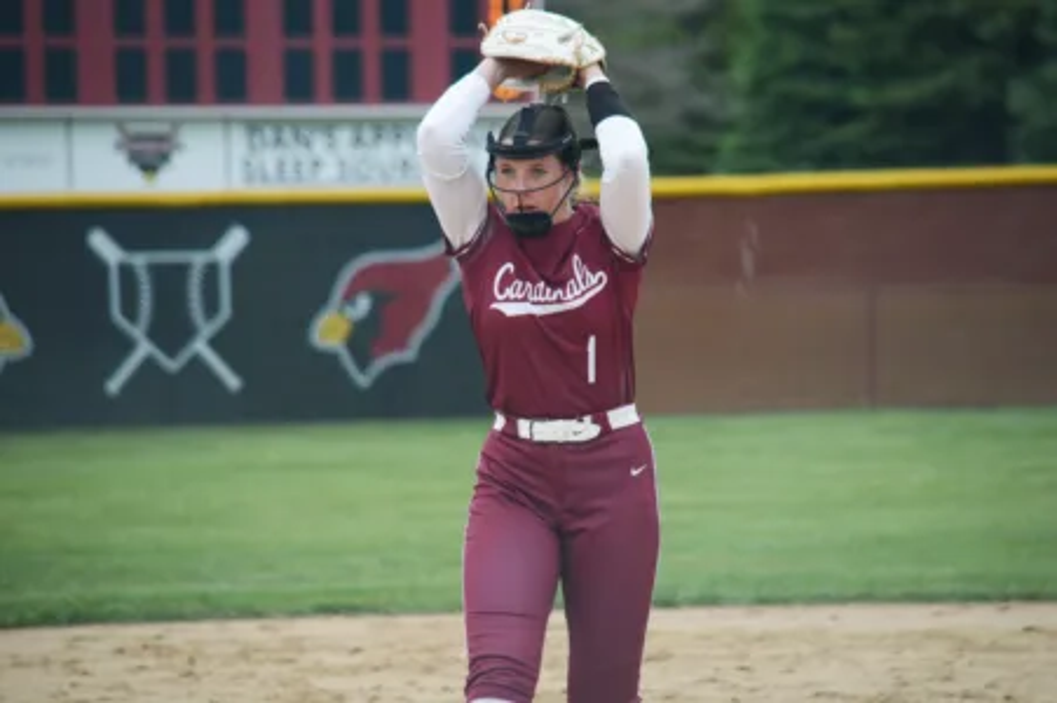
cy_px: 352
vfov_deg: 4.4
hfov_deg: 6.5
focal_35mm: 315
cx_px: 528
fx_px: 9242
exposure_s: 1/2000
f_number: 5.3
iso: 800
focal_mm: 210
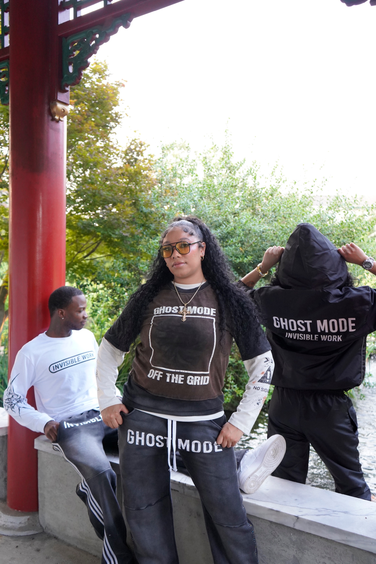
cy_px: 282
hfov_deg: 42.3
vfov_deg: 60.3
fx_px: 486
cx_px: 188
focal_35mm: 31
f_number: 4
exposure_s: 1/160
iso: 3200
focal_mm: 31
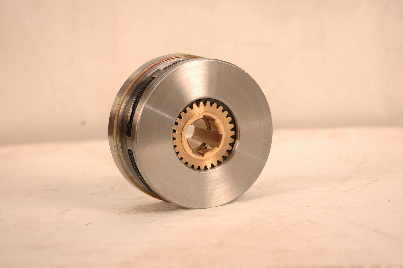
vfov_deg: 13.0
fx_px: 1174
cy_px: 134
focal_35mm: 105
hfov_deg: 19.5
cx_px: 202
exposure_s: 1/1600
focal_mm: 70
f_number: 6.3
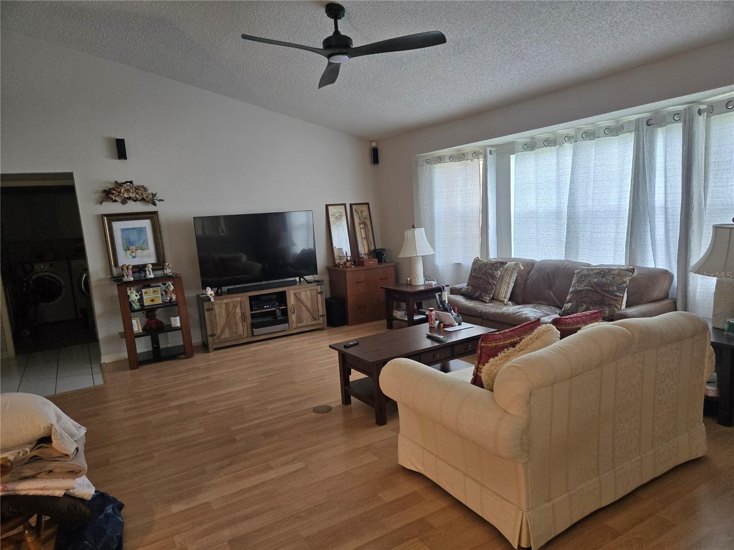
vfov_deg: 58.9
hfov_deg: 73.9
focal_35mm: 23
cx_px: 367
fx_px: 488
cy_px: 275
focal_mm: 5.4
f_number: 1.8
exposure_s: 1/120
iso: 320
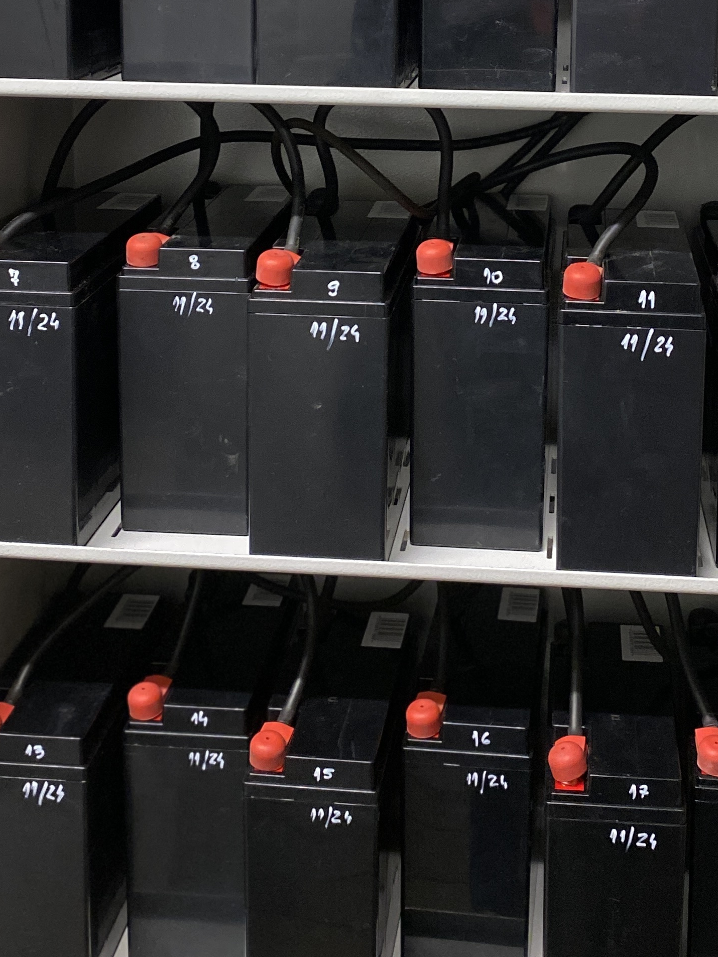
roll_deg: -1.6
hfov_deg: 26.5
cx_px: 444
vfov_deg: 33.2
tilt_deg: -8.4
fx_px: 1521
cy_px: 100
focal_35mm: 55
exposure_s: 1/50
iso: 320
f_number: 1.8
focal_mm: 4.25
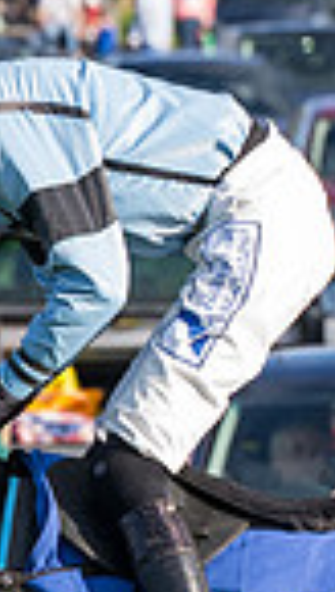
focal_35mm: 921
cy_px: 665
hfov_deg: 1.3
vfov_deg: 2.3
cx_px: 255
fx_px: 14485
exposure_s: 1/1600
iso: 400
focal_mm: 110
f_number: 4
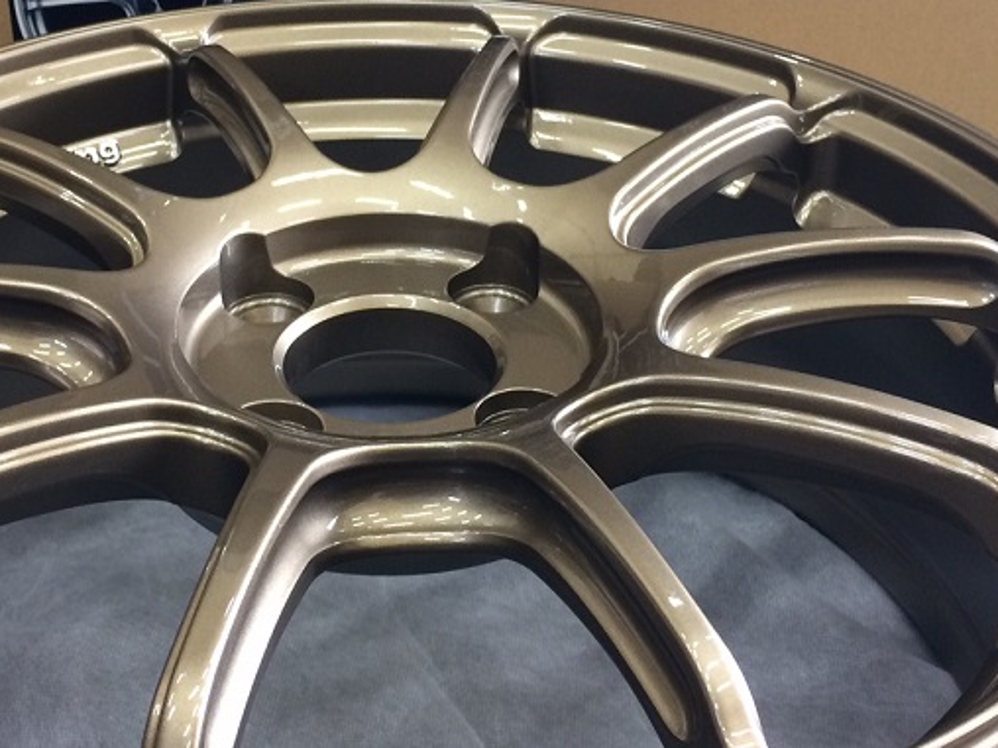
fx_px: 1615
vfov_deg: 25.9
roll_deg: +0.1
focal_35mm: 56
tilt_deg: -29.1
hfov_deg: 34.3
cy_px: 215
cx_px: 426
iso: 100
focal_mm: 4.15
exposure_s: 1/30
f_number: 2.2
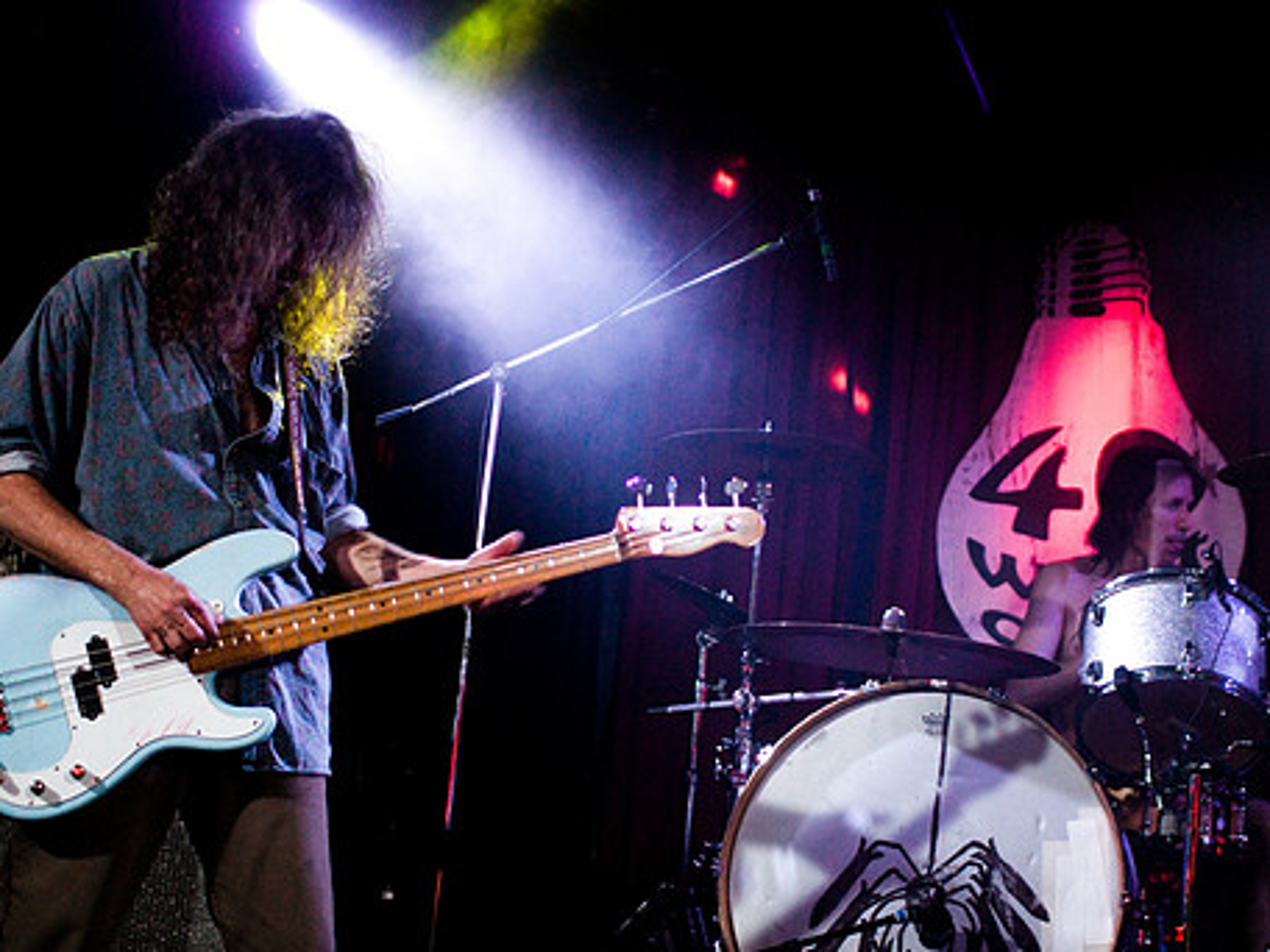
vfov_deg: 26.6
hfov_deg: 34.9
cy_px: 486
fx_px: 2018
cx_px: 713
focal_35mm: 55
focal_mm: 30
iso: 1000
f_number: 1.8
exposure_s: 1/40
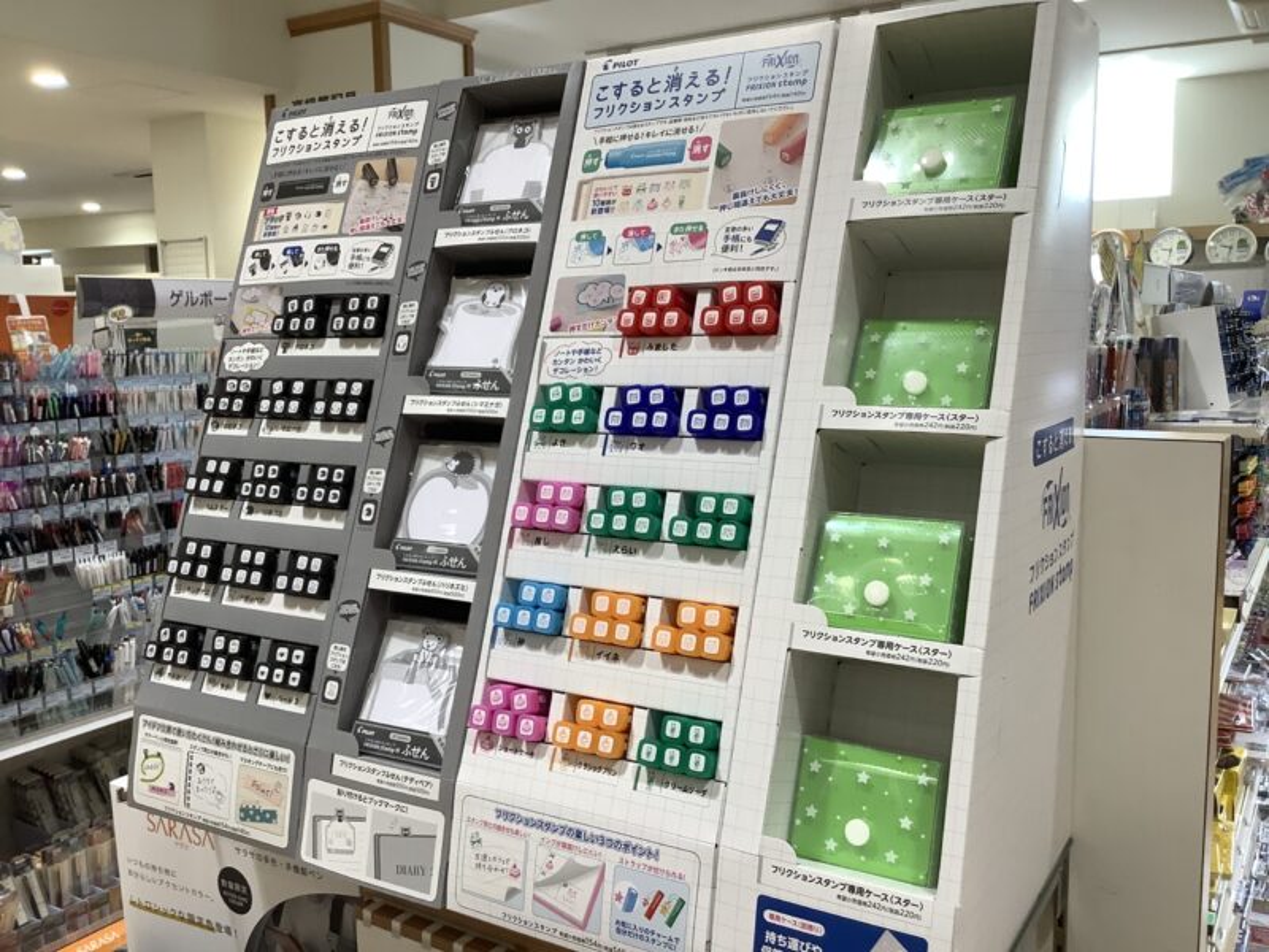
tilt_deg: -8.2
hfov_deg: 58.4
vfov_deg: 45.4
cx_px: 634
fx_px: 1136
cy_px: 476
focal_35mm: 31
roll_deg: +1.3
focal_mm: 3.3
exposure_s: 1/120
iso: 80
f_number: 2.4
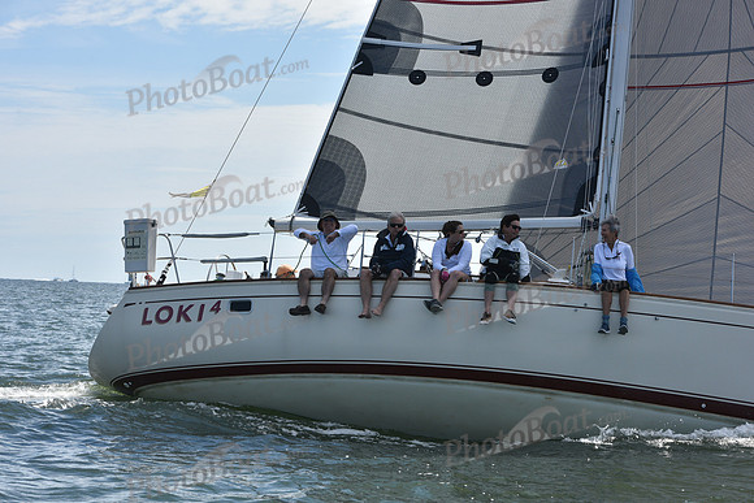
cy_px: 252
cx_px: 377
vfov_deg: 13.7
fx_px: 2095
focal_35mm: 100
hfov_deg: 20.4
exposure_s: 1/1000
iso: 320
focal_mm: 100
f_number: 10
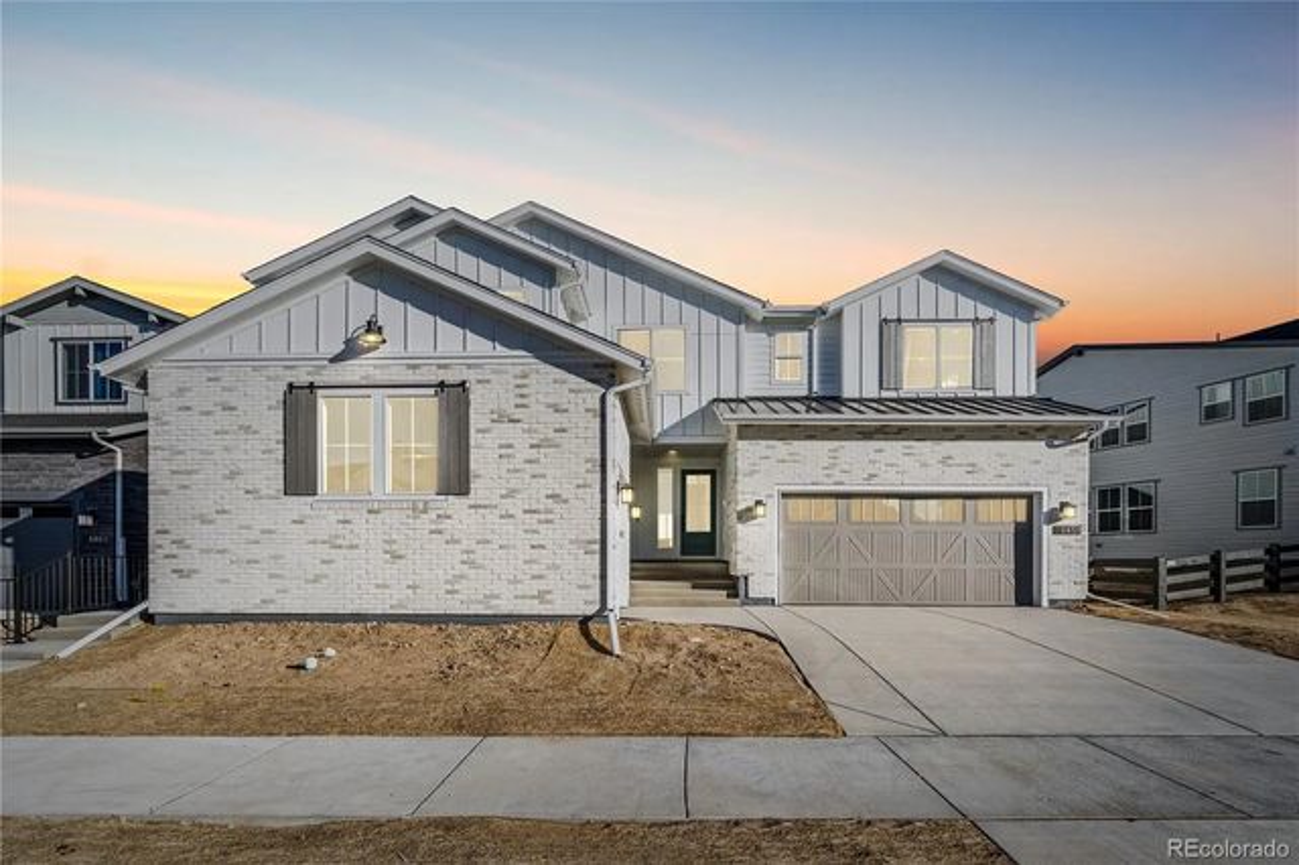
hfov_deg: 96.8
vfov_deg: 73.7
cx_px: 650
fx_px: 577
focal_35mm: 16
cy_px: 432
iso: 500
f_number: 8
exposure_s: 1/800
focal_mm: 16
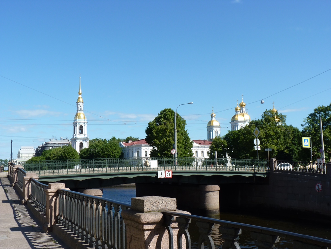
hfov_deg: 43.9
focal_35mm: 43
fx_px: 411
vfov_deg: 33.6
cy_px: 124
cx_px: 166
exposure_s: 1/250
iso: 80
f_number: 5.6
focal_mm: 7.6
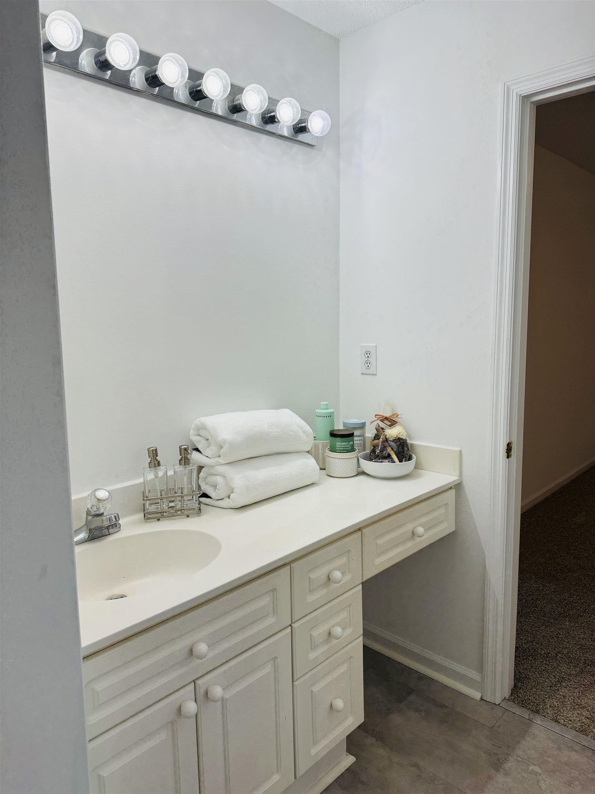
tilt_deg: -7.1
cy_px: 397
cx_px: 298
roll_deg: +1.3
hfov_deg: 56.8
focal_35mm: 24
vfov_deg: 71.6
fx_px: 550
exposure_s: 1/390
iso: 80
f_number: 1.78
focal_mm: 6.76
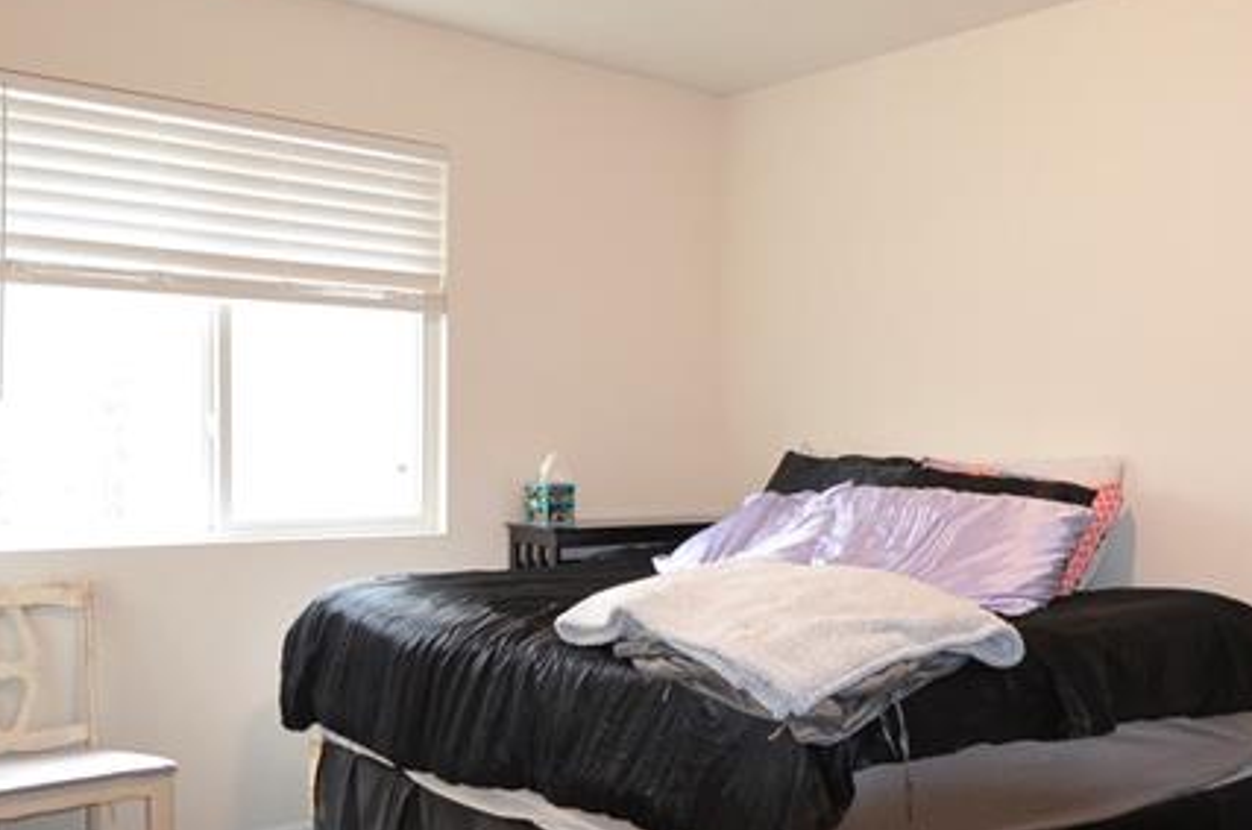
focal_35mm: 36
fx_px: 1250
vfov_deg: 36.6
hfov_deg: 50.0
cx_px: 1003
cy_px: 487
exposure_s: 1/60
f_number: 3.5
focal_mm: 10
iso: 1600
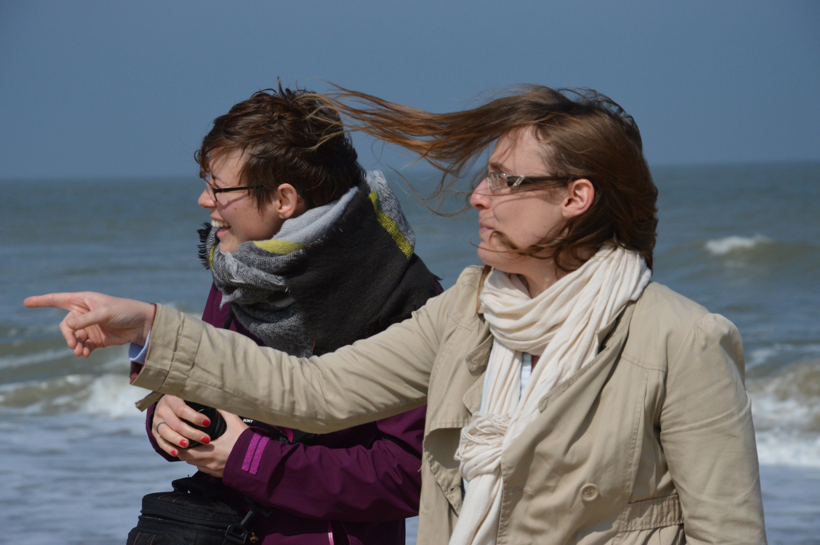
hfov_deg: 13.1
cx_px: 410
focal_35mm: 158
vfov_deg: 8.7
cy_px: 272
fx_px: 3584
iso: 800
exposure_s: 1/4000
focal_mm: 105
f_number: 9
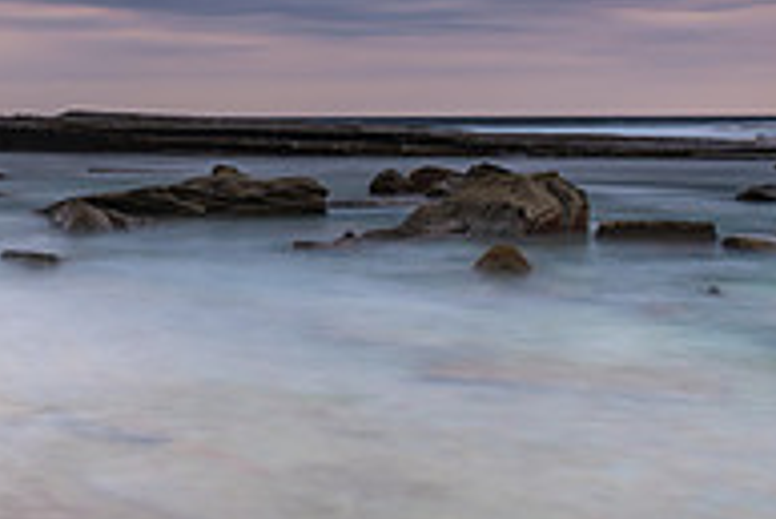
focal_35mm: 73
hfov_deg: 26.4
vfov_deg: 18.5
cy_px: 111
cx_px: 20
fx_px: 1575
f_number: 6.3
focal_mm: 24
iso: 200
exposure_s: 15
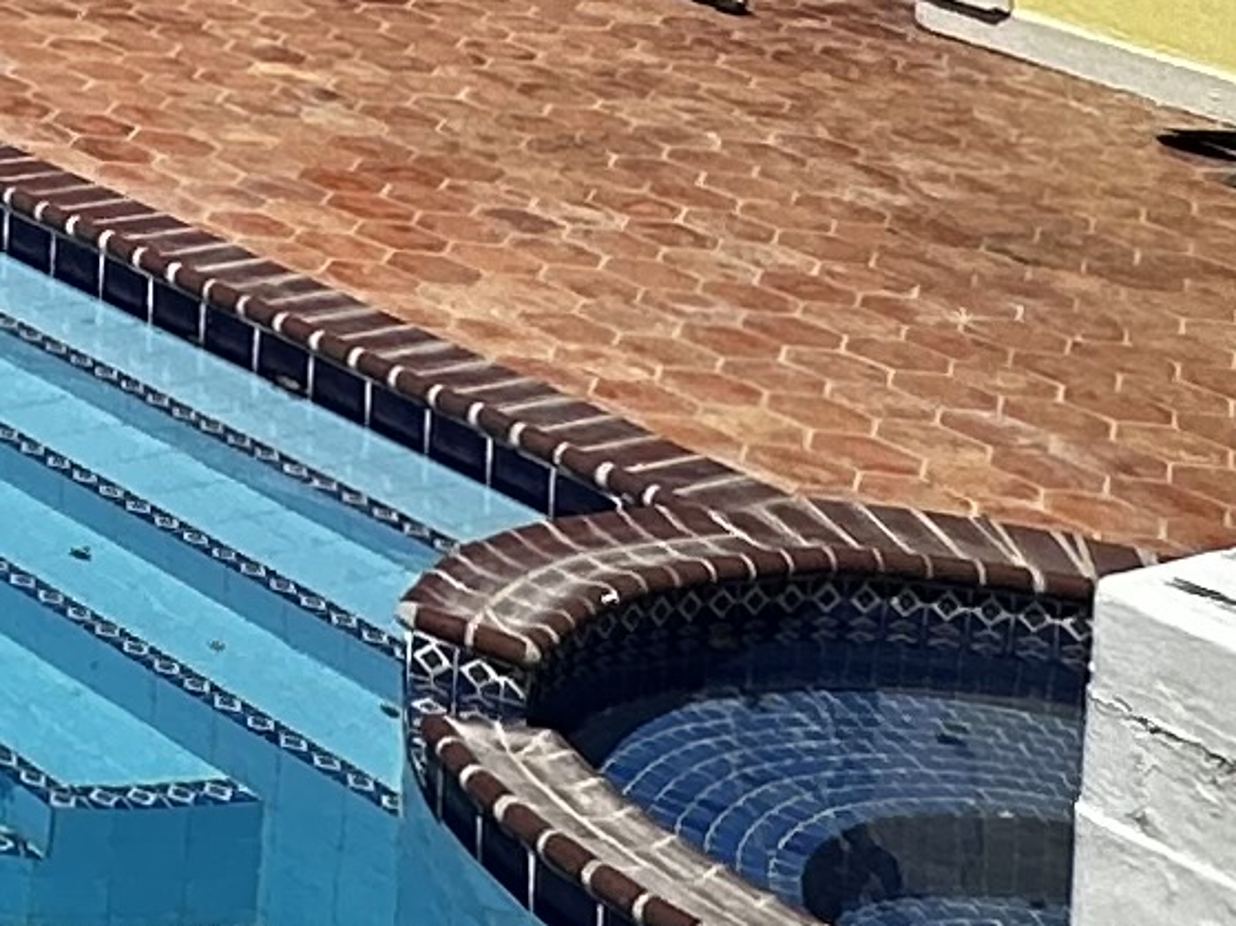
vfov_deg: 12.5
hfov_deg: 14.8
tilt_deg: +0.2
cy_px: -1039
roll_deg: -2.0
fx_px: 3606
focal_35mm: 101
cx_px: -1450
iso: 40
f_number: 2.2
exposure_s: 1/2092
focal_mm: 2.22
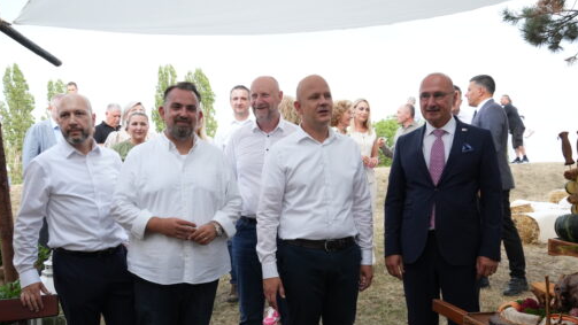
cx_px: 301
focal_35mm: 40
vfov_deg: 29.5
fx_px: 613
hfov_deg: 50.5
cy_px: 210
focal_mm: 32
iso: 3200
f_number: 8
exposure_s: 1/200
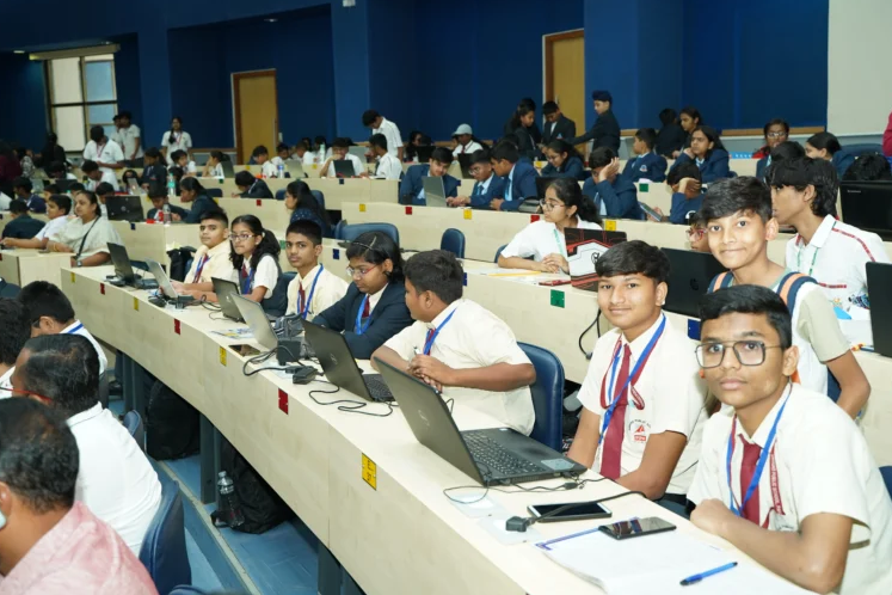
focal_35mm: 37
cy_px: 290
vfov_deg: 35.9
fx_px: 917
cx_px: 450
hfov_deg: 51.9
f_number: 4
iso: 2000
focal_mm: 36
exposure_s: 1/200
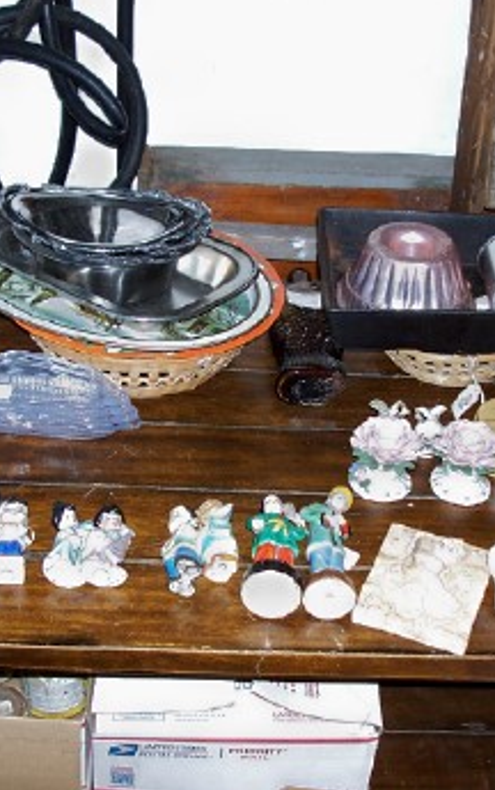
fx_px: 1186
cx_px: 252
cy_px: 426
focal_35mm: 55
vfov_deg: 36.9
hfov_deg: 23.6
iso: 80
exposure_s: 1/60
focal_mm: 6
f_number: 2.8
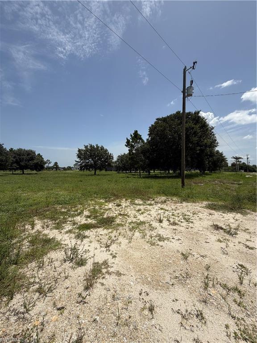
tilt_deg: +0.9
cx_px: 128
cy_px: 172
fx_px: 139
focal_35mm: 14
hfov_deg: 85.7
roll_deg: -0.1
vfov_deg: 102.1
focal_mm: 2.22
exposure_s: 1/1464
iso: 20
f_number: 2.2
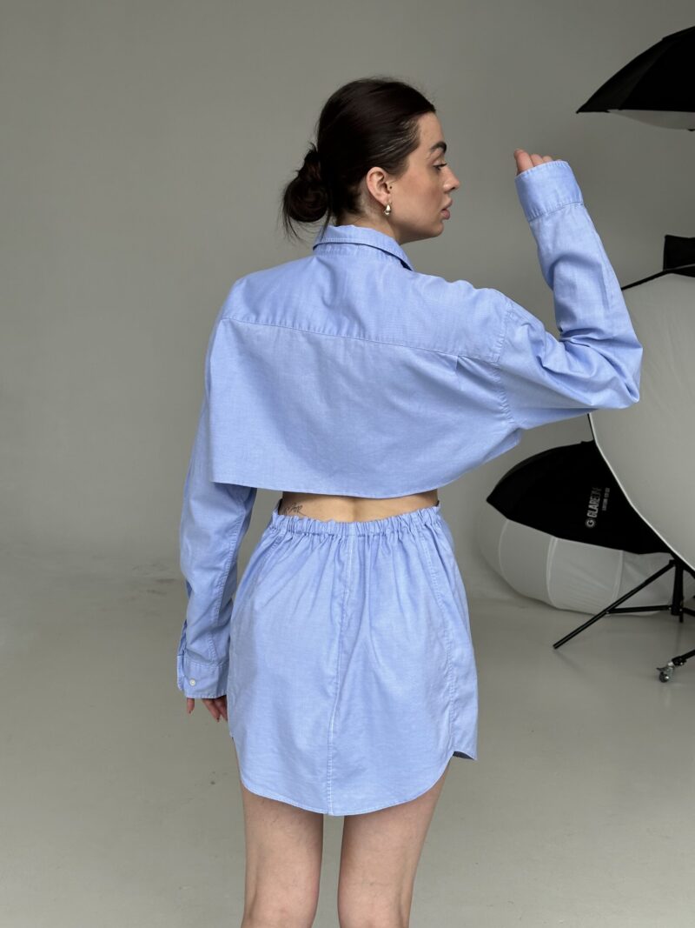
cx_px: 348
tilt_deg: -7.0
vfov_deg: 39.7
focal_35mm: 48
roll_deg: -4.4
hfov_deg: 30.3
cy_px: 464
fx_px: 1285
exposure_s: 1/491
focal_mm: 6.86
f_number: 1.78
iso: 64
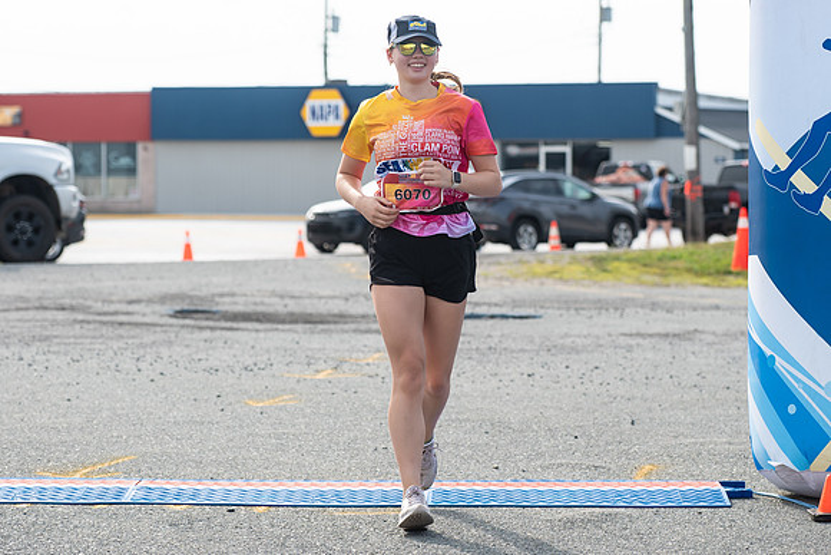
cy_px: 172
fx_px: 2868
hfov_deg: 16.5
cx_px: 416
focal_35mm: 124
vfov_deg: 11.0
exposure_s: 1/1250
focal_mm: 90
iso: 250
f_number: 4.5
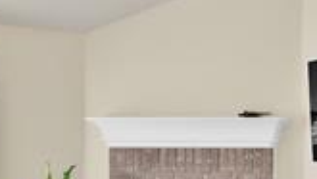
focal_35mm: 78
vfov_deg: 15.3
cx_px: 524
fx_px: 656
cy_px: 159
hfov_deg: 21.1
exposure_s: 1/1.67
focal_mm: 12
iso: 640
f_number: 9
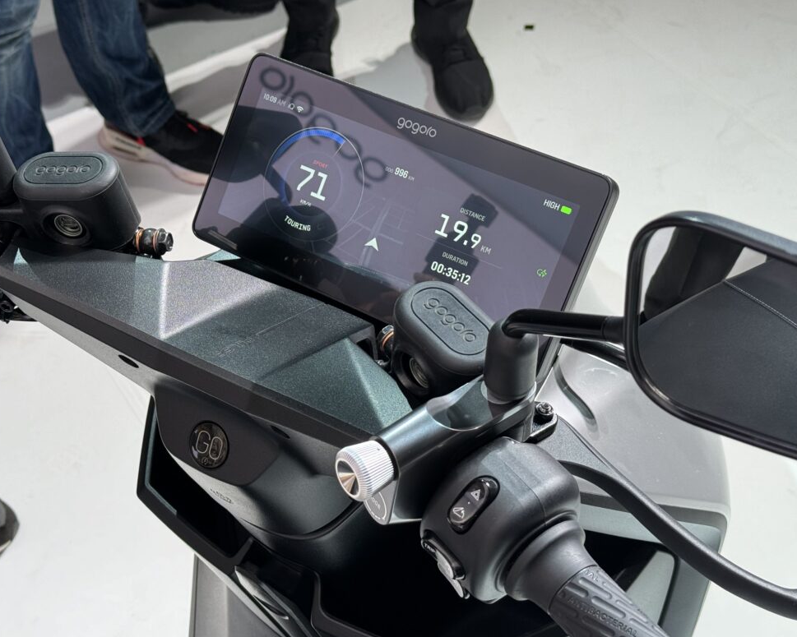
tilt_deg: -45.0
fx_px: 1368
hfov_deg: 32.4
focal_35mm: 58
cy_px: 303
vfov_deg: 26.2
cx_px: 310
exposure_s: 1/121
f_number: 1.78
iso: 64
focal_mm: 6.76
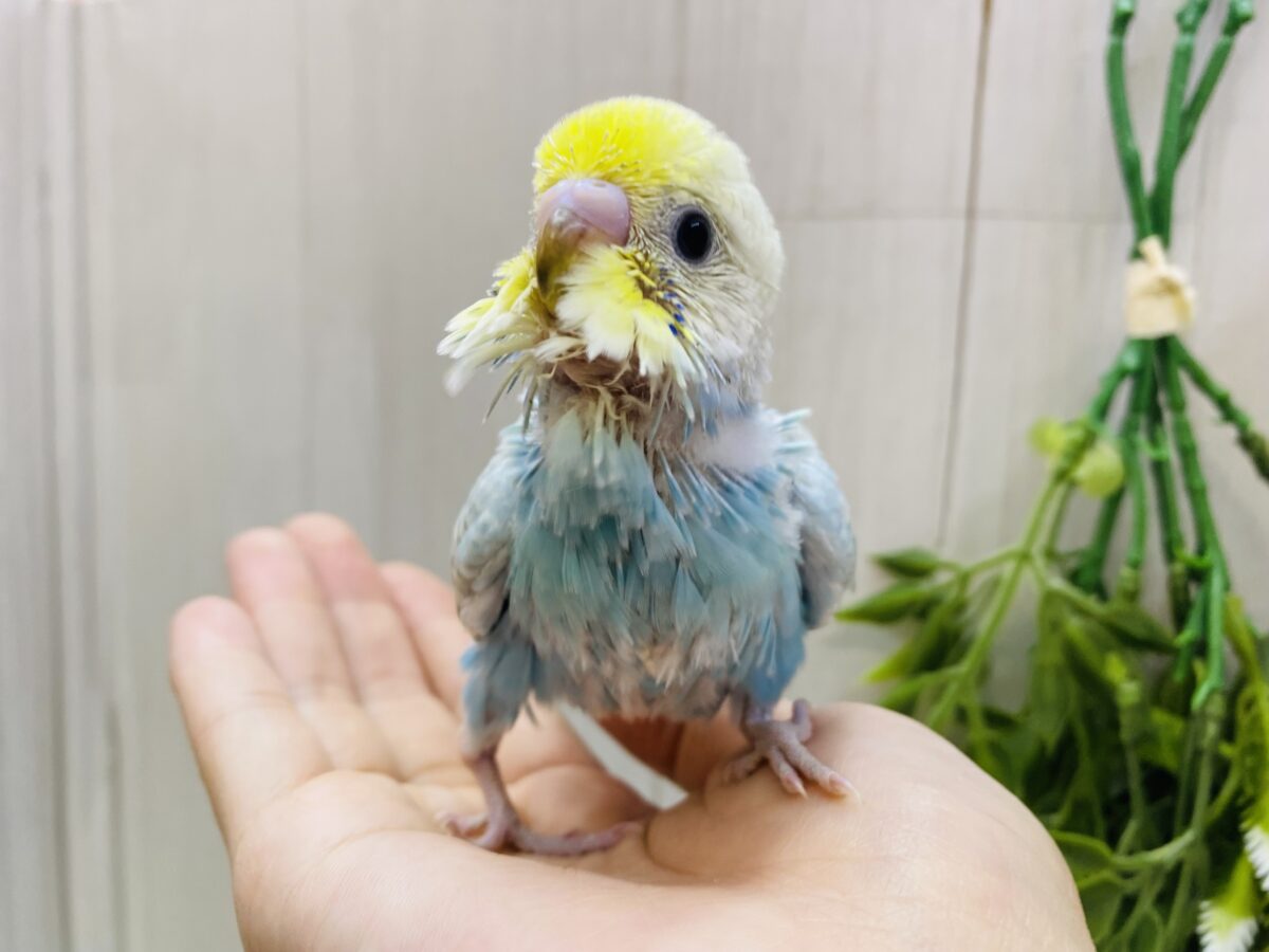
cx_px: 634
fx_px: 916
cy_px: 476
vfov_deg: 54.9
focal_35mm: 25
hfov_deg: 69.4
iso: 100
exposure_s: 1/100
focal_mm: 4.25
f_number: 1.8
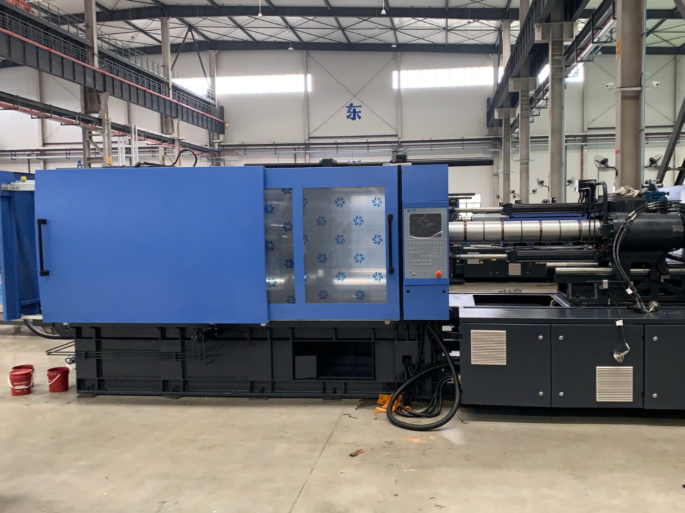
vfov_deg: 45.4
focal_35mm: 31
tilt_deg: -4.7
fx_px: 613
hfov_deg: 58.1
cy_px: 246
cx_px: 393
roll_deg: +1.5
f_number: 1.8
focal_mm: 4.25
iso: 160
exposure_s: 1/50
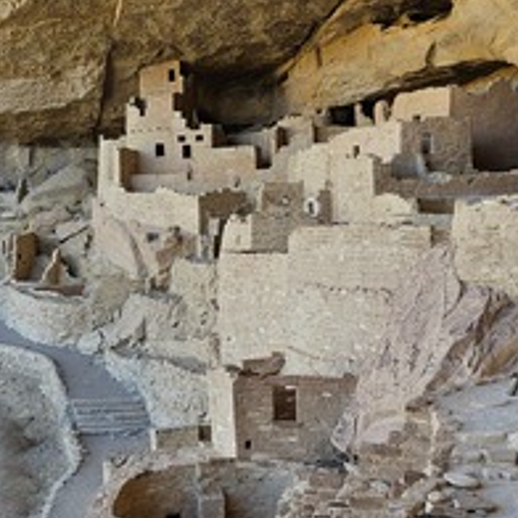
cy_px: 317
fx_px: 982
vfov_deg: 29.5
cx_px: 190
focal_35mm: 58
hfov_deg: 29.4
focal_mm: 5.4
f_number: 1.8
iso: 25
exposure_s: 1/180
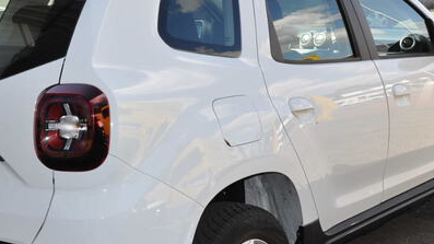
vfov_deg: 15.9
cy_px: 125
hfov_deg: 27.8
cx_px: 171
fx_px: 874
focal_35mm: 76
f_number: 7.1
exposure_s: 1/200
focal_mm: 24
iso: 200
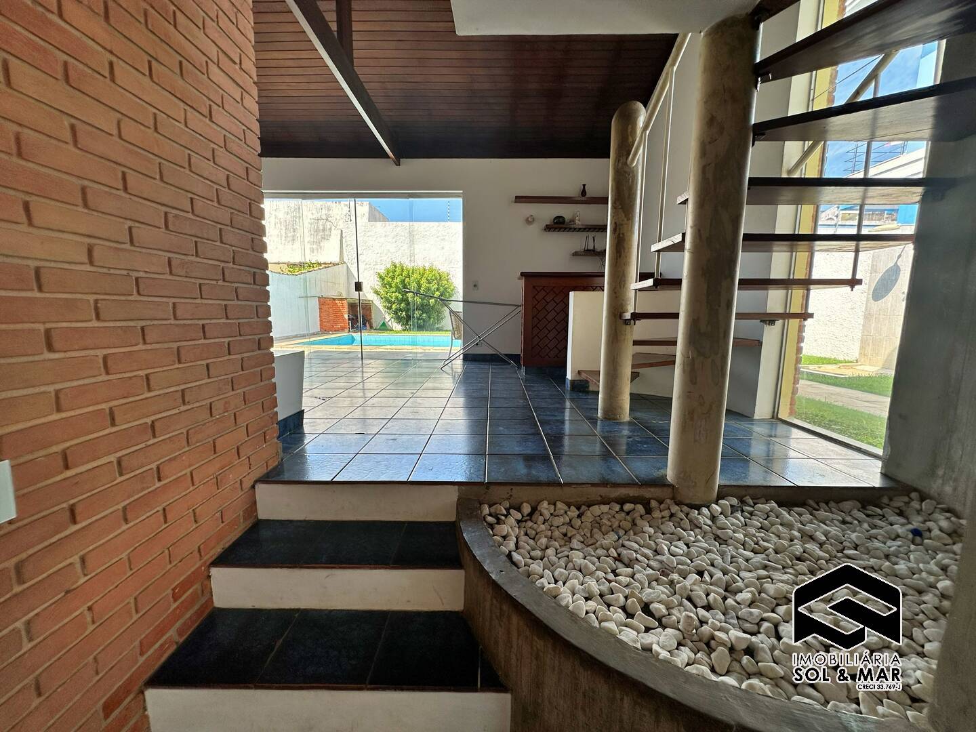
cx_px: 488
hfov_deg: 102.1
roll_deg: -0.7
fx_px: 395
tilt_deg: -7.6
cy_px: 366
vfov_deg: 85.7
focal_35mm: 14
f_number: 2.2
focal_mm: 2.22
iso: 40
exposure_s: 1/421
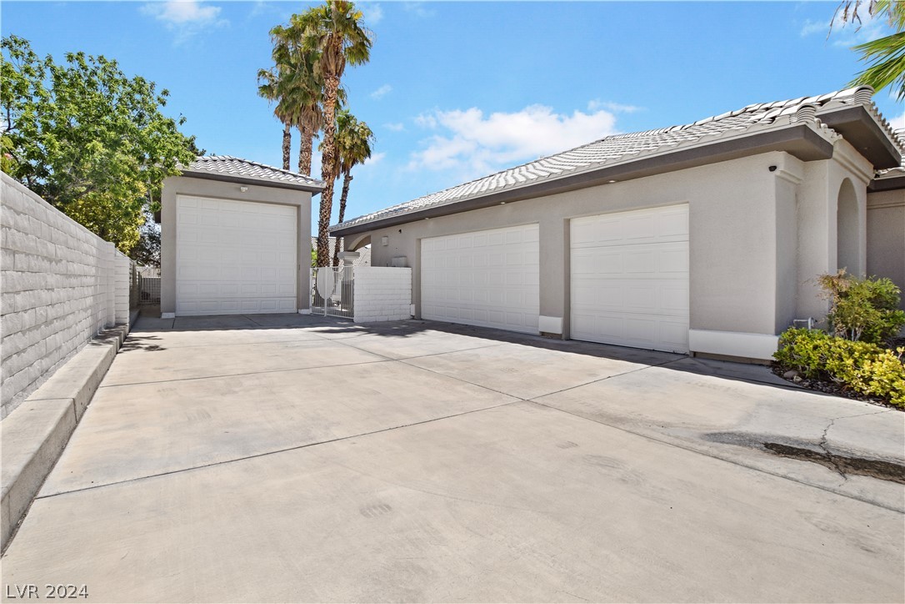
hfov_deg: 100.4
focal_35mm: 15
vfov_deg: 77.3
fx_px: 377
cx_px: 452
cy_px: 302
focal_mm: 10
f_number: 8
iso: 400
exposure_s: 1/640
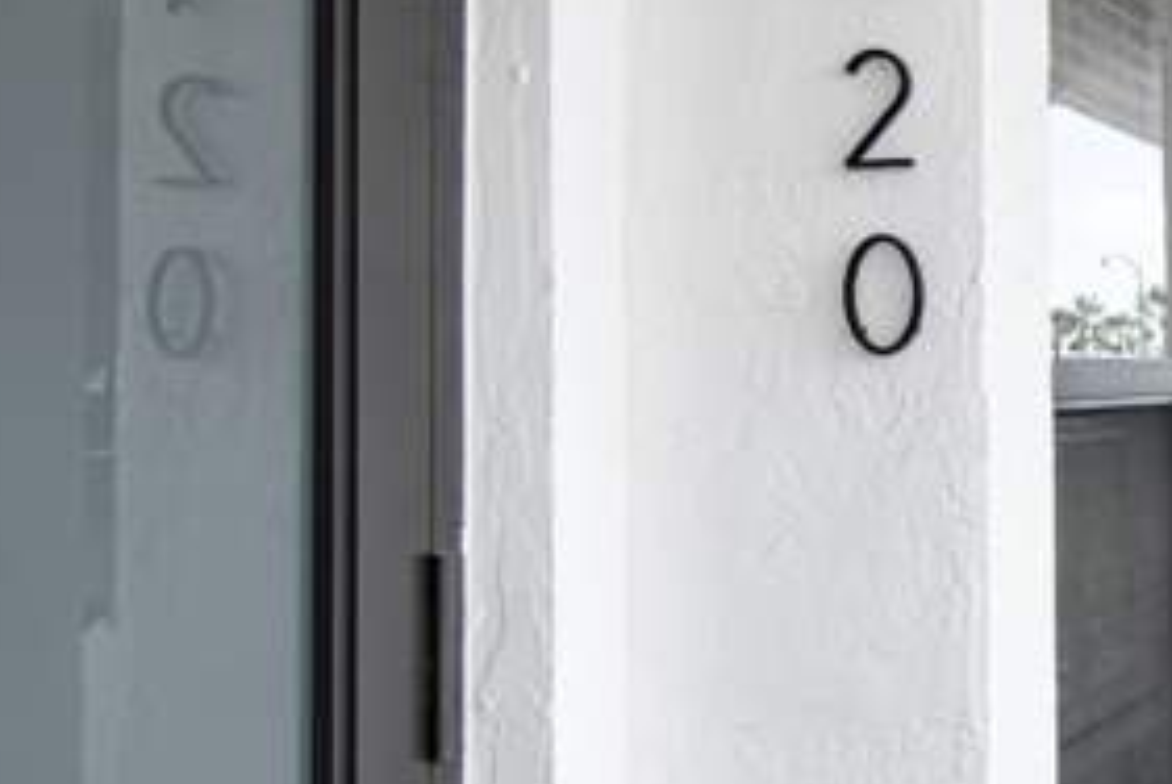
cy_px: 327
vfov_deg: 24.5
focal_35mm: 55
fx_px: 1806
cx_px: 1335
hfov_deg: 31.3
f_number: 10
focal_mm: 13
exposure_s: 1/200
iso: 400
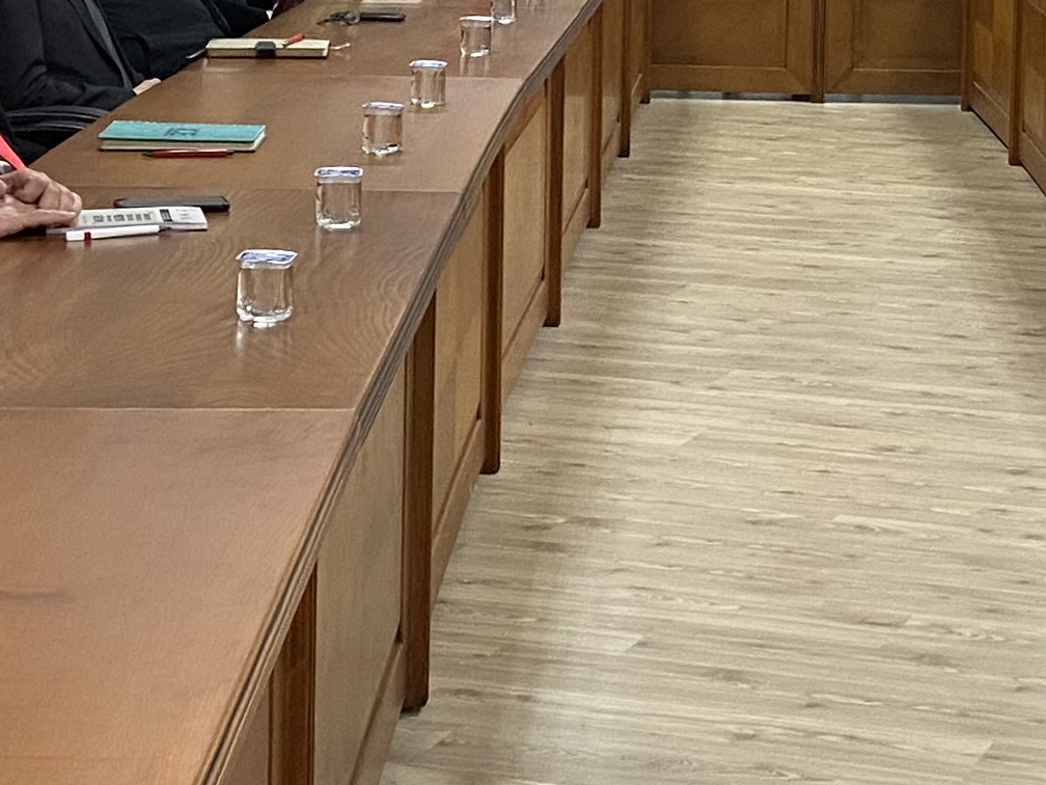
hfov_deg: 18.6
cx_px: 937
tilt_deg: -7.0
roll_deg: -1.1
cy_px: 100
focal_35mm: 104
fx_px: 3143
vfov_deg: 14.1
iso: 100
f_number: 1.8
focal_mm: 4.25
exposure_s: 1/50
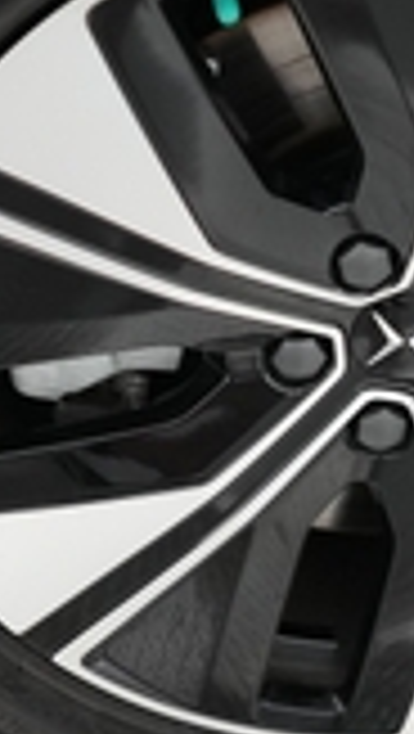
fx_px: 2239
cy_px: 365
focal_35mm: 115
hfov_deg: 10.5
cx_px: 364
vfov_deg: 18.6
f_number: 2.8
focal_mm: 28
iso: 4000
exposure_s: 1/250
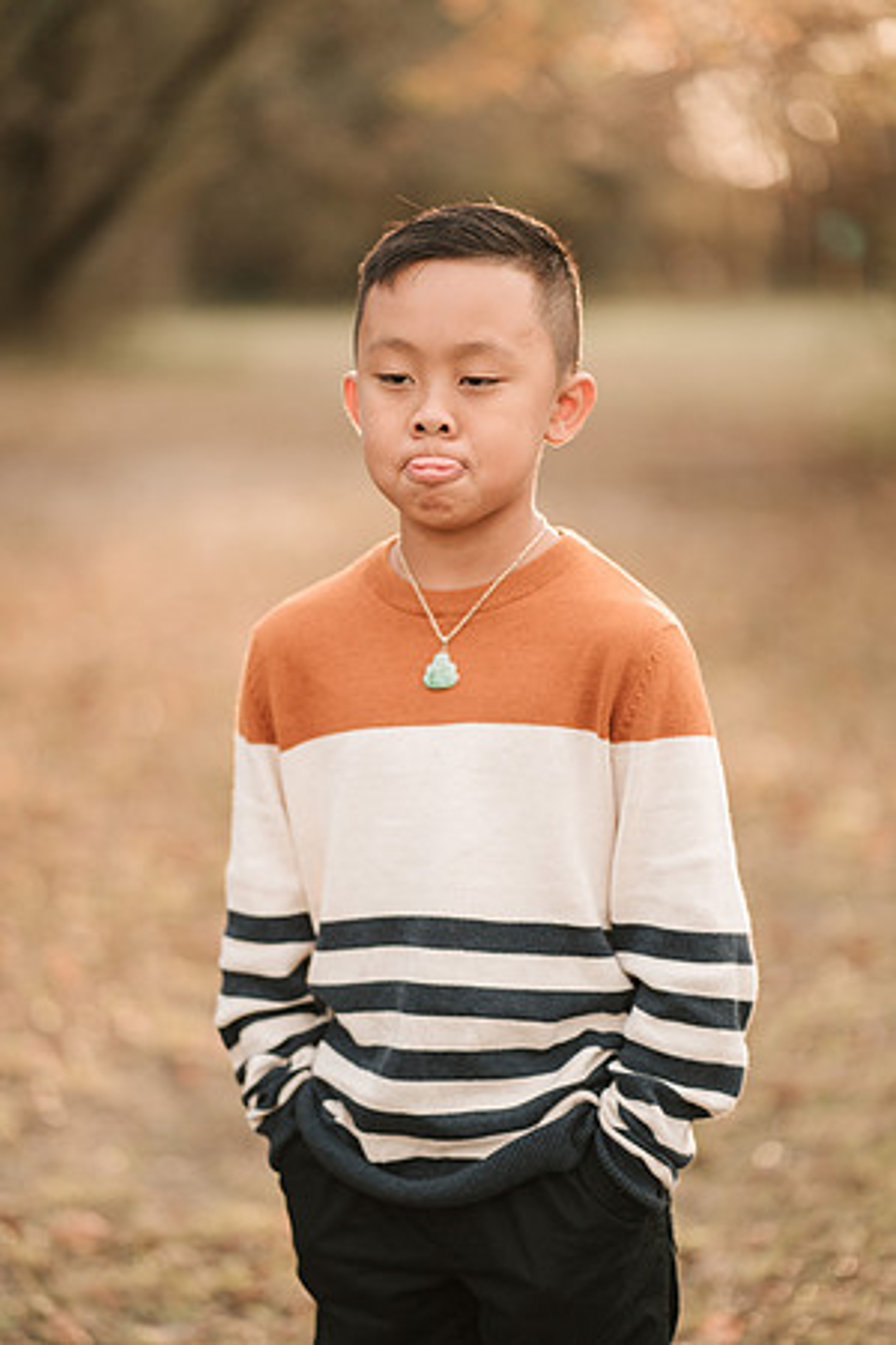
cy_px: 672
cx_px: 448
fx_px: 3173
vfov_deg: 23.9
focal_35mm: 85
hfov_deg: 16.1
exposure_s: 1/1000
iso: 200
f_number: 1.8
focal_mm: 85
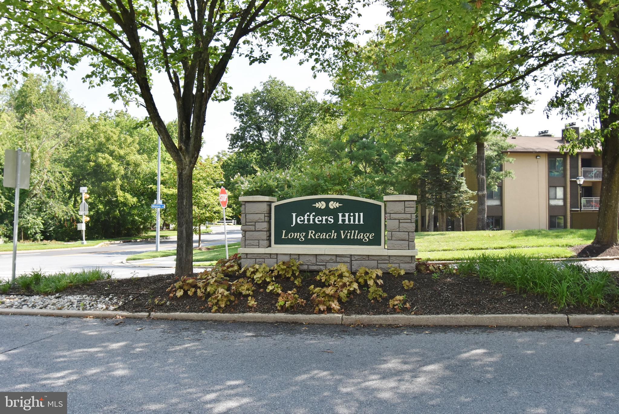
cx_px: 310
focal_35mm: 30
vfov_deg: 43.7
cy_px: 207
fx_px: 516
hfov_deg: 61.9
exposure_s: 1/500
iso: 500
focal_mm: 20
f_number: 8
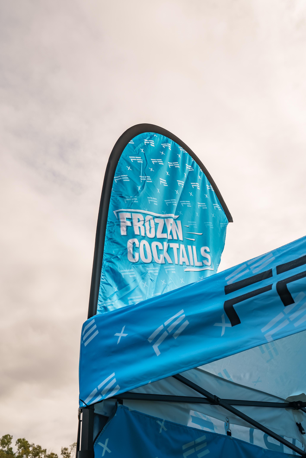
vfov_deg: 45.4
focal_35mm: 43
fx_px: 547
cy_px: 229
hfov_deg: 31.2
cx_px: 153
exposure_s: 1/100
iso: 200
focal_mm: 43
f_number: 10
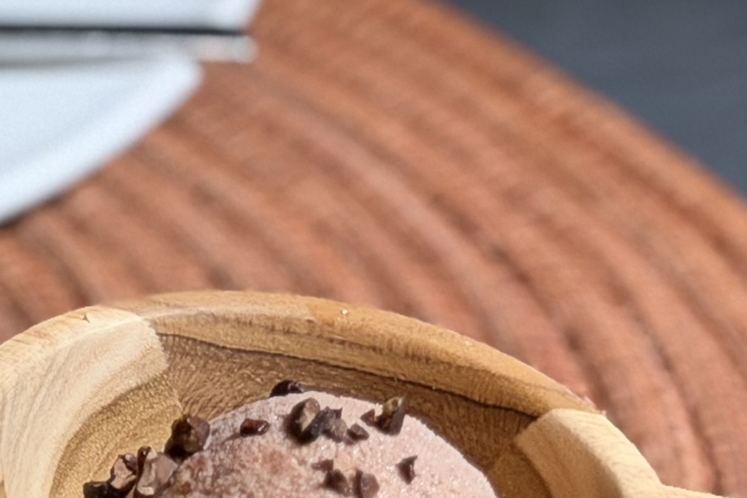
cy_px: 58
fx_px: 3984
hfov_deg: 10.1
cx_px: -588
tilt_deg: -28.7
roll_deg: +0.1
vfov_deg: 7.1
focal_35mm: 192
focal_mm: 6.76
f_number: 1.78
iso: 640
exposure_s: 1/24
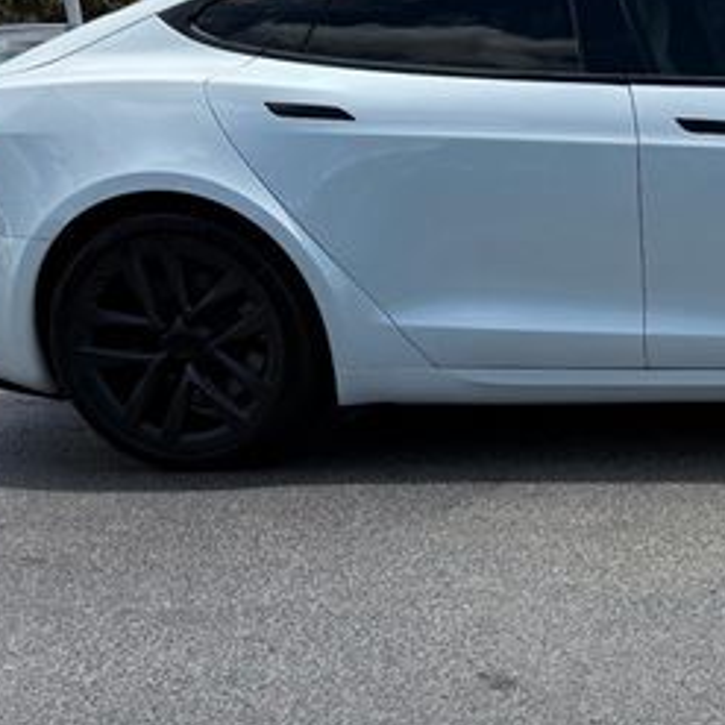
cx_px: 754
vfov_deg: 31.1
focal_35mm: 55
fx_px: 1303
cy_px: 382
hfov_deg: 28.8
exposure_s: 1/5714
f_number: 1.78
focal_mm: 6.76
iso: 80
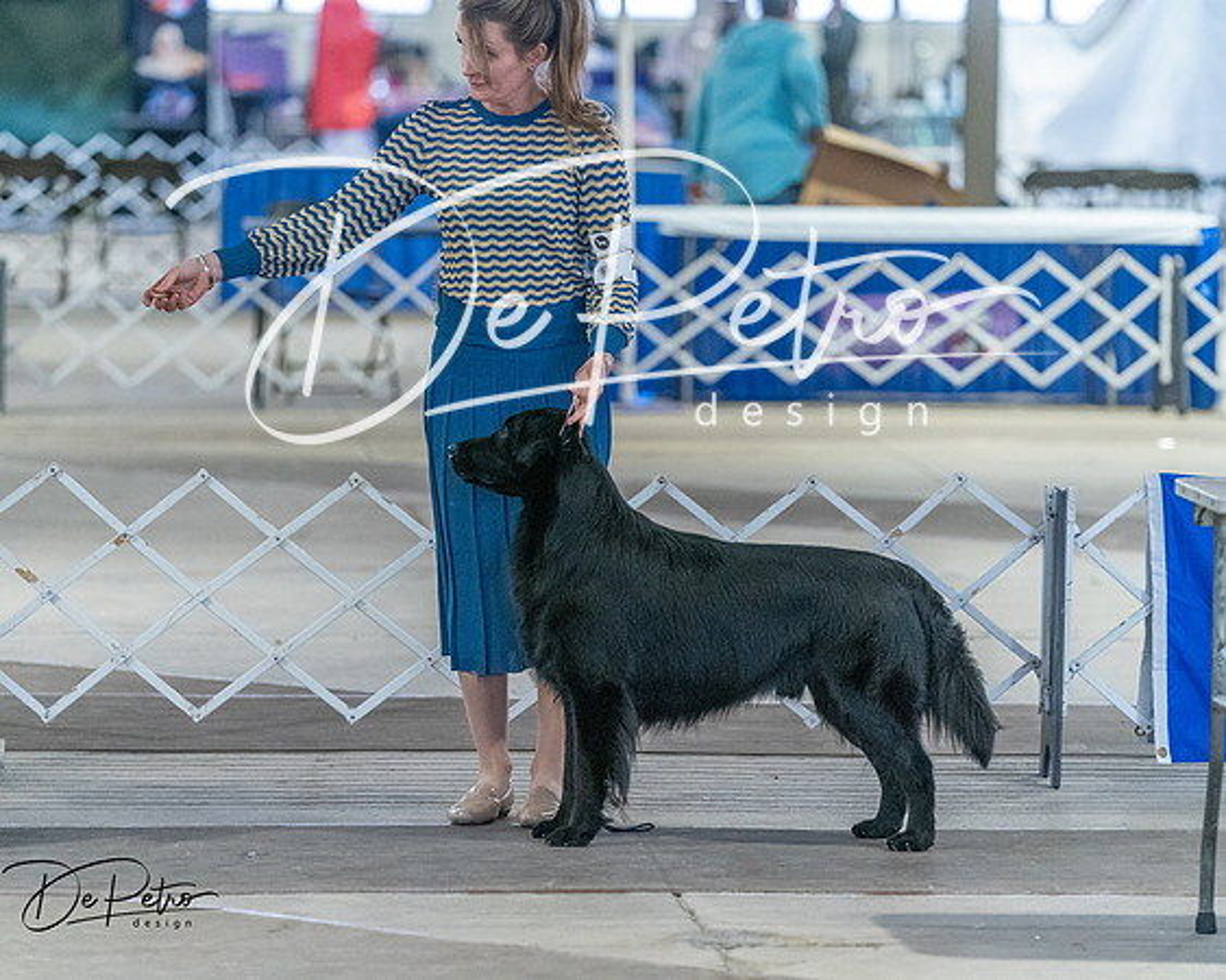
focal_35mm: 205
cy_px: 490
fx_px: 7435
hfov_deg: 9.4
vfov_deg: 7.5
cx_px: 613
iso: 6400
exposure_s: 1/250
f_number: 3.5
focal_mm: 182
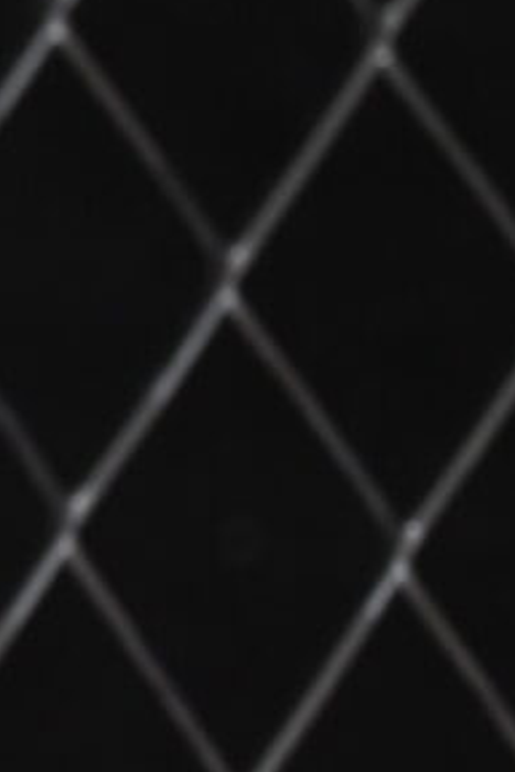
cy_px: 1218
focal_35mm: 667
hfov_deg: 2.0
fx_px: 14312
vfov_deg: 3.1
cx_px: -2366
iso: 160
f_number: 7.1
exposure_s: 1/60
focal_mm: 50
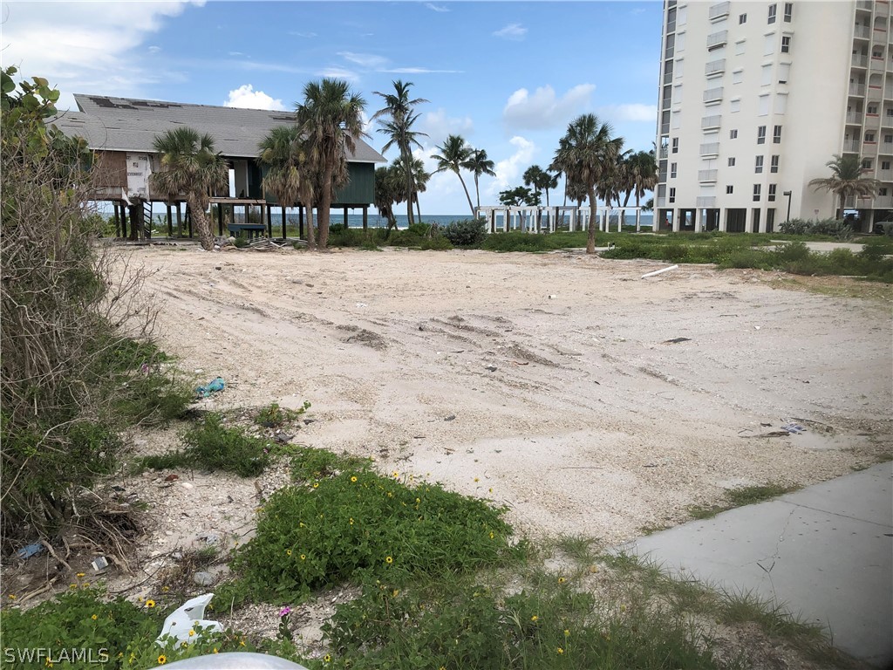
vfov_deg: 49.7
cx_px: 446
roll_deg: +0.1
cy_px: 335
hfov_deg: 63.4
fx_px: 722
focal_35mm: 28
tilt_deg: -9.9
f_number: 1.8
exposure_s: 1/1779
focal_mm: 3.99
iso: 20
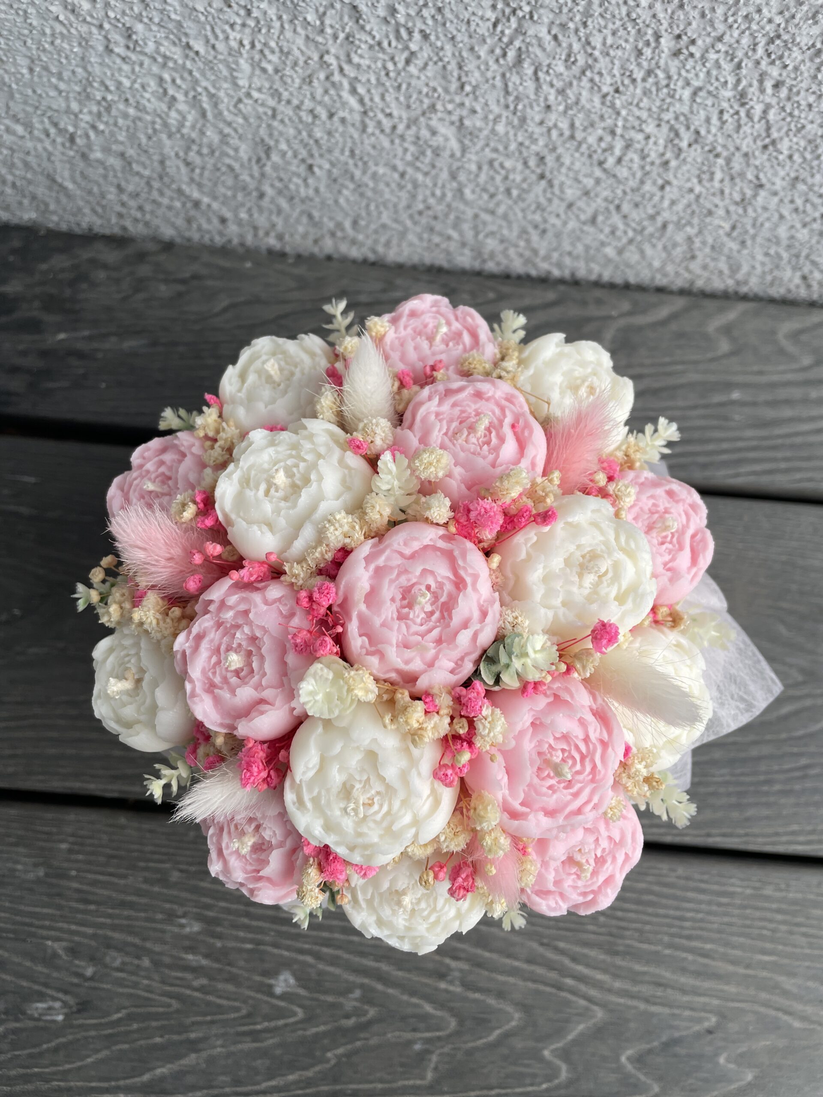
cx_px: 412
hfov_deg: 53.1
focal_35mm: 26
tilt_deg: -81.6
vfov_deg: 67.3
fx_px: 824
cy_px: 548
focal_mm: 4.2
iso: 32
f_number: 1.6
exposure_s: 1/818
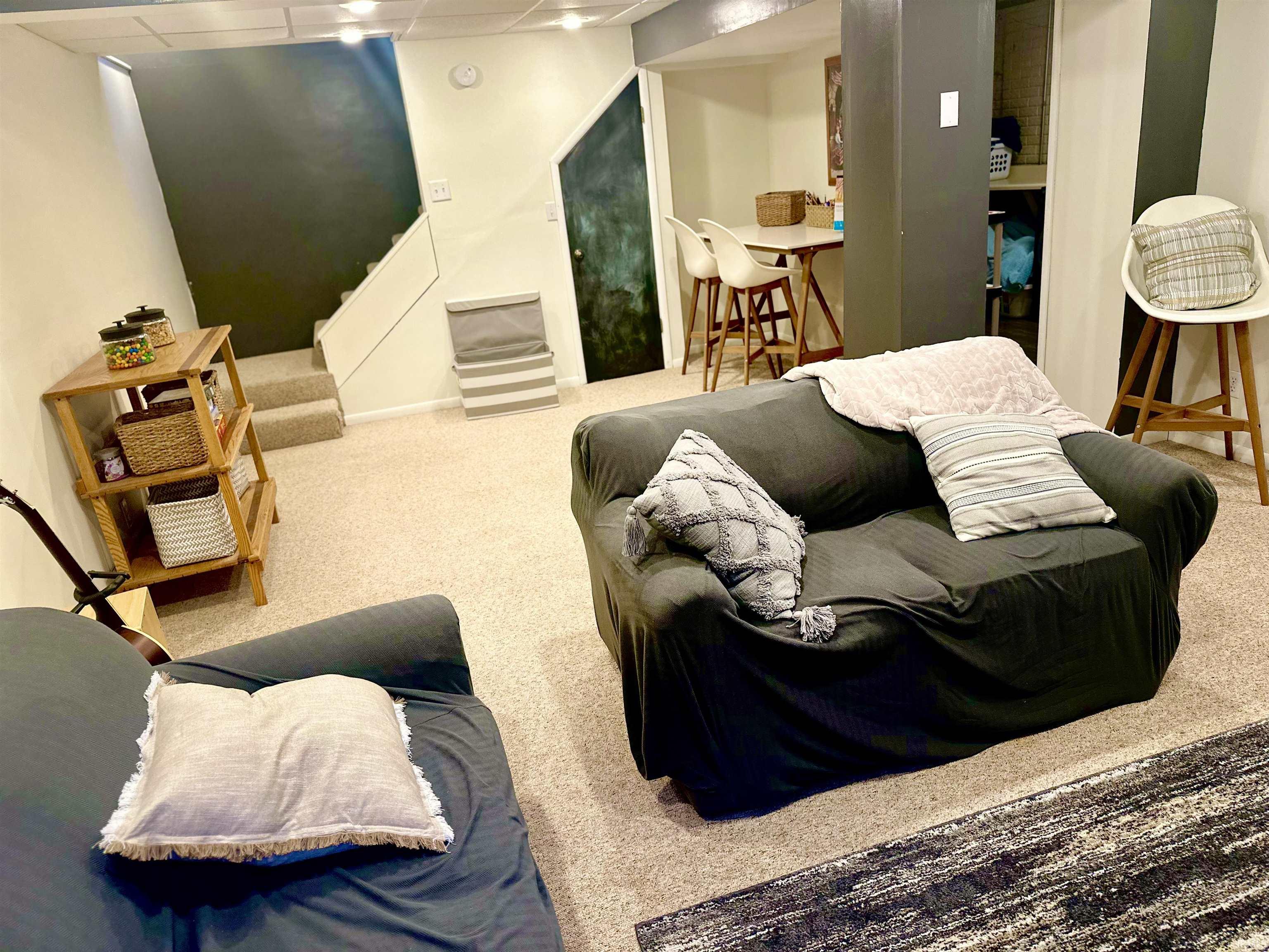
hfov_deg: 71.6
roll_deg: +5.6
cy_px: 476
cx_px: 634
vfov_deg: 56.8
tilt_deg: -20.0
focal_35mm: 24
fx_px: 880
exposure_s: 1/60
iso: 200
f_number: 1.78
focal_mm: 6.86
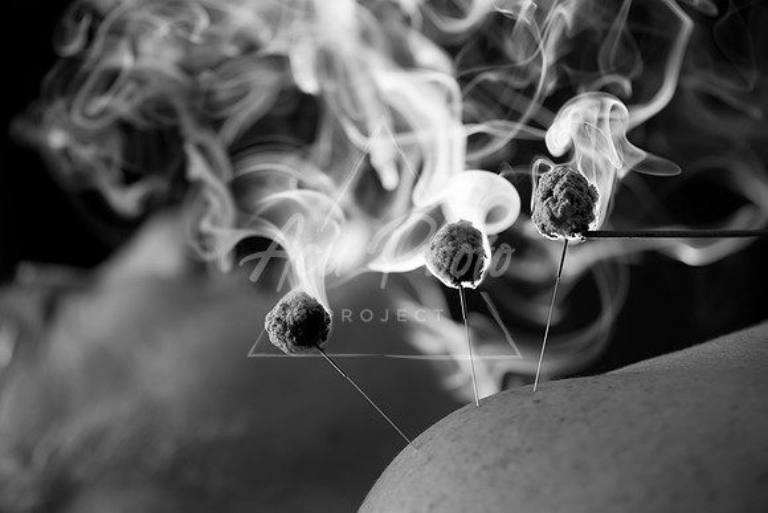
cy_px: 256
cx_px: 384
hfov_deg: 19.5
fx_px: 2240
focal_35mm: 105
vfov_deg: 13.0
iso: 800
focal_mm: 105
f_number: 5
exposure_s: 1/200
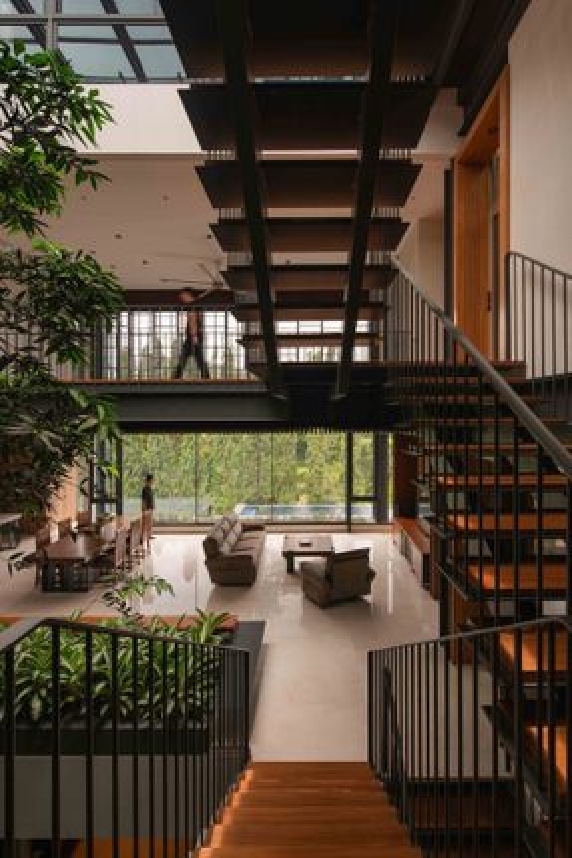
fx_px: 405
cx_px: 286
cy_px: 429
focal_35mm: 17
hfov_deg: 70.5
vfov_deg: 93.3
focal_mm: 17
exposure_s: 1/10
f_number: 11
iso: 100
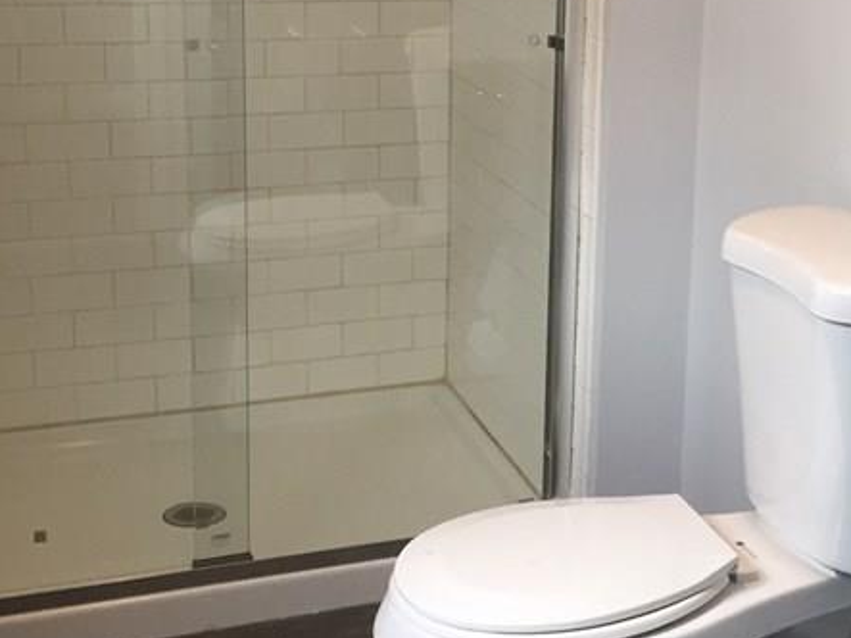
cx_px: 672
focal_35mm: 67
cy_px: 156
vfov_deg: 21.7
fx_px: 1647
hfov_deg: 28.4
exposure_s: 1/30
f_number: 2.2
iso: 80
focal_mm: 4.15
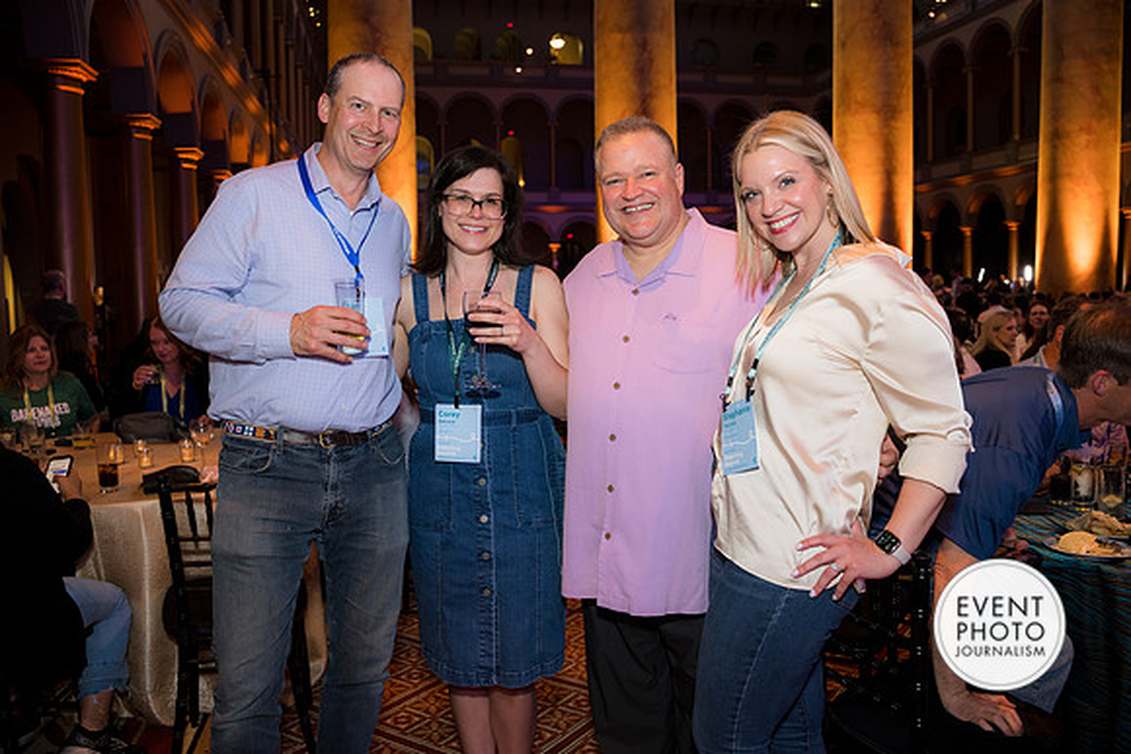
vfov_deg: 46.4
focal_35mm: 28
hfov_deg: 65.5
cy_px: 377
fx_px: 880
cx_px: 566
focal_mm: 28
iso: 800
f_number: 4
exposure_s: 1/100
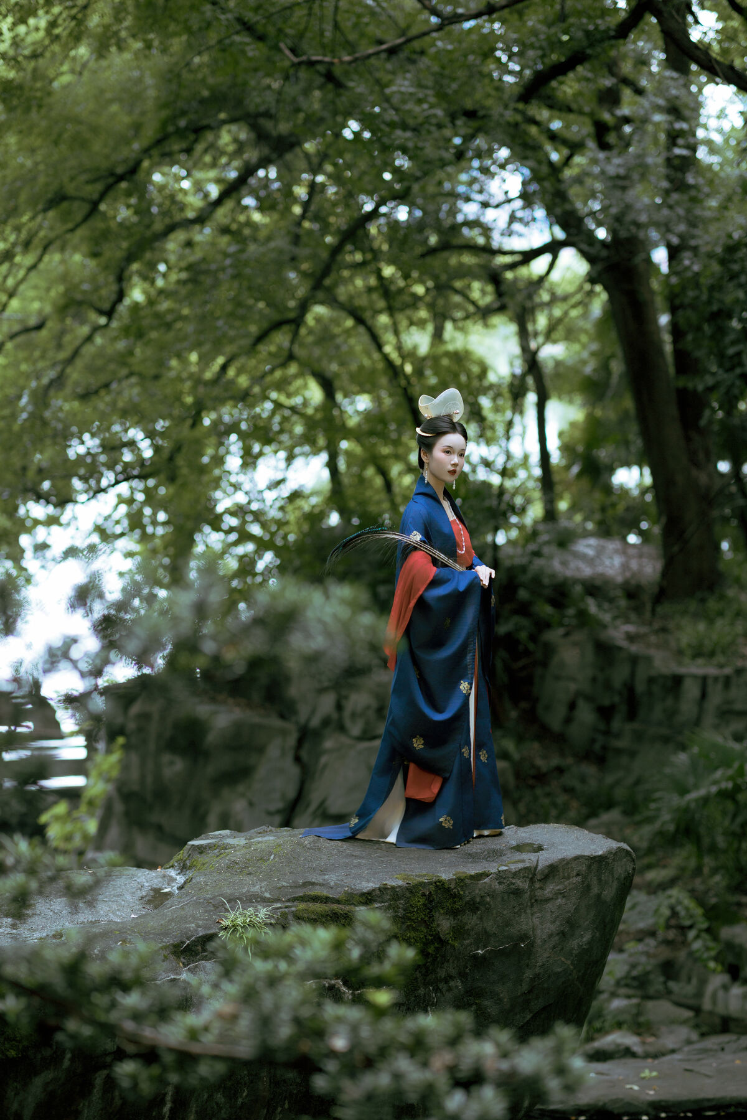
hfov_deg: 16.1
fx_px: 2645
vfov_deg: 23.9
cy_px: 560
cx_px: 374
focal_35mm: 85
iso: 320
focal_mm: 85
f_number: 2.2
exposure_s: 1/160
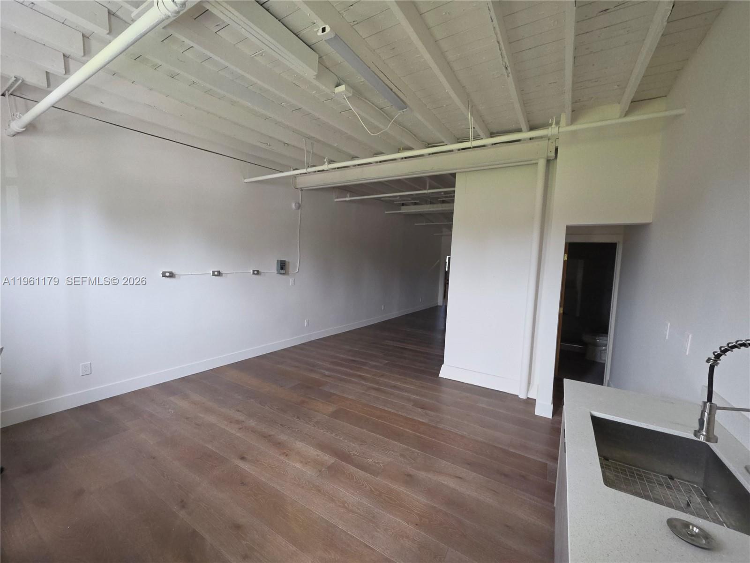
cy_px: 282
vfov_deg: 89.9
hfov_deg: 106.2
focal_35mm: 13
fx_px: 282
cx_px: 375
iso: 125
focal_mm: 2.2
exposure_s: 1/60
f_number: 1.9
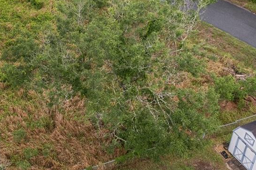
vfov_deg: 20.8
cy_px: 60
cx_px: 29
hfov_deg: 29.8
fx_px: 462
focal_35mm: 65
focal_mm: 8.38
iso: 110
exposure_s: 1/200
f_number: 2.8
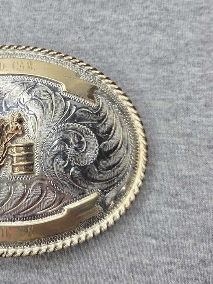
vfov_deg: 42.7
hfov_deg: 31.8
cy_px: 111
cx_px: 35
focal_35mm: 44
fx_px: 361
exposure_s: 1/583
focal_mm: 5.4
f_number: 1.8
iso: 80
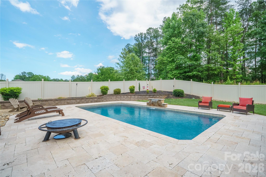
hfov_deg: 95.0
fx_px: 122
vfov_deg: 72.0
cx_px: 133
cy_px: 88
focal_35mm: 16
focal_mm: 11
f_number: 8
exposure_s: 1/4000
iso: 400
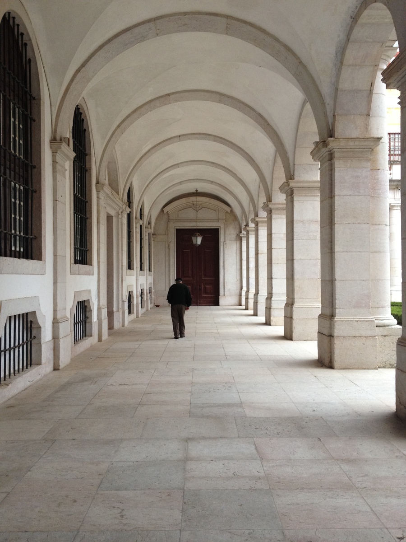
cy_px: 271
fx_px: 547
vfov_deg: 52.6
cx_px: 203
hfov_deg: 40.7
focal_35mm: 35
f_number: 2.4
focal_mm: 4.28
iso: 100
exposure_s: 1/20
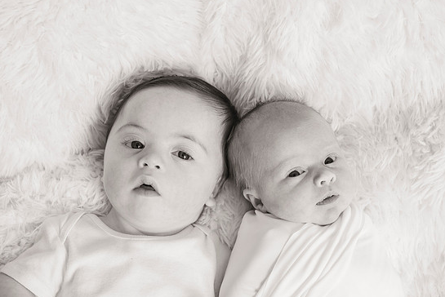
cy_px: 153
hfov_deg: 30.5
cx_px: 216
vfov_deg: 20.6
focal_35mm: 66
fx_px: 816
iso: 500
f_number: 4.5
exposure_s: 1/160
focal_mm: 62
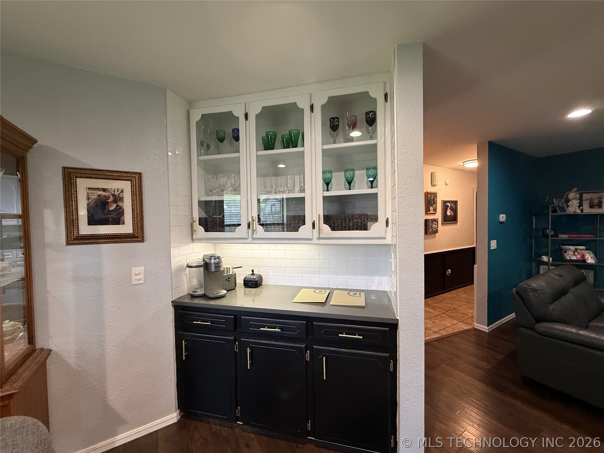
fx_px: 244
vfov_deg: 85.7
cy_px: 226
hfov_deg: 102.1
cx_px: 302
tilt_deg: -1.2
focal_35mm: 14
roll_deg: +1.3
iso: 200
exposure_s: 1/60
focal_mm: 2.22
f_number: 2.2
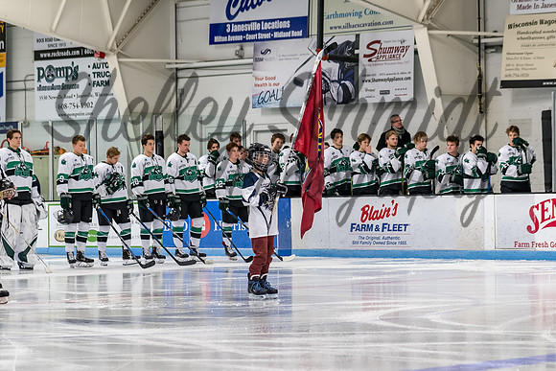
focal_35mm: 128
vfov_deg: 10.7
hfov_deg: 15.9
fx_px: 1984
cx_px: 310
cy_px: 200
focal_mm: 75
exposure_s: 1/250
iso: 1250
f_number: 4
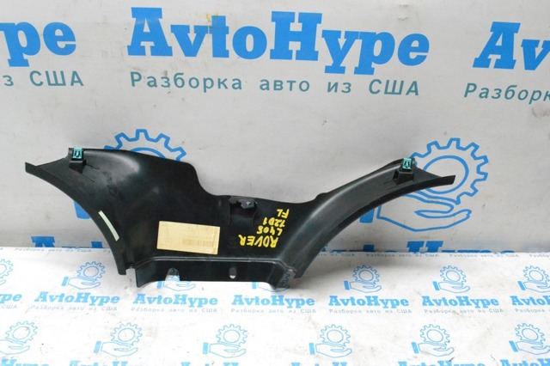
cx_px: 275
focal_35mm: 33
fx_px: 504
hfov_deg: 57.2
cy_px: 183
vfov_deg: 39.9
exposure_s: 1/125
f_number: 10
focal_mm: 22
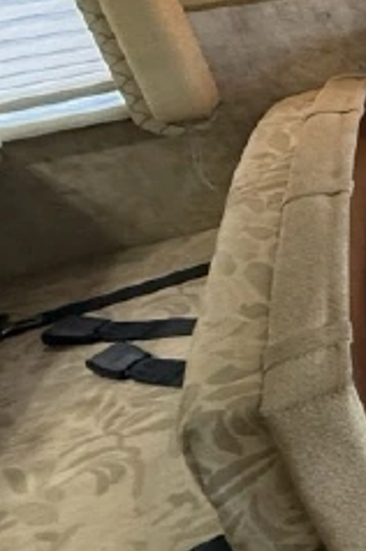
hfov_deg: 14.3
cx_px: 924
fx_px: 749
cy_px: 51
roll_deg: -0.4
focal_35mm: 49
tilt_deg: -25.5
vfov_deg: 37.6
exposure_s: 1/99
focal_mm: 2.22
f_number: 2.2
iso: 250
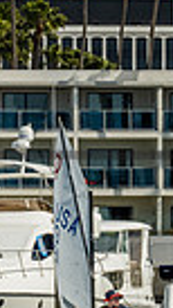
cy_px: 252
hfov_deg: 2.7
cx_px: -424
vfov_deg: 4.9
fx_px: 3590
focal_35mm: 440
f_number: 10
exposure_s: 1/500
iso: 250
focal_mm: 81
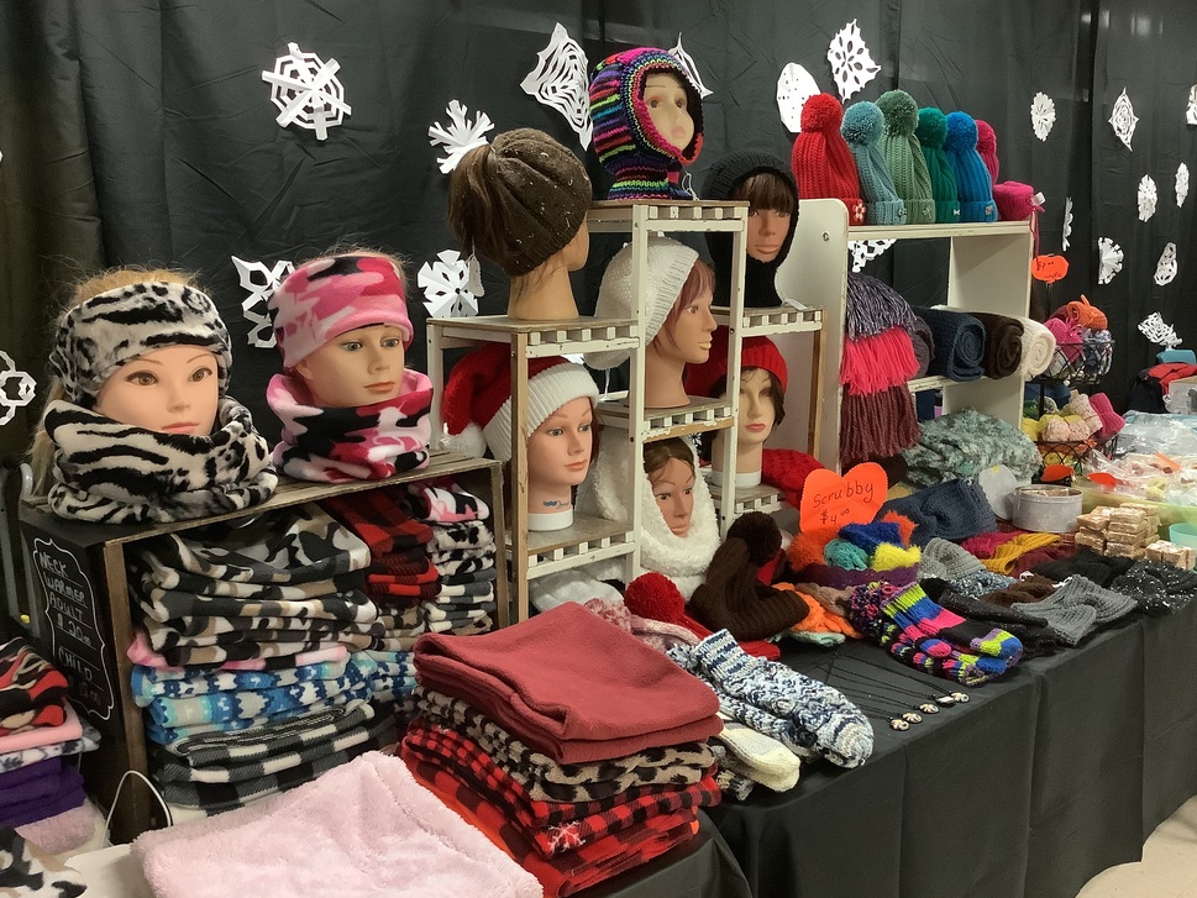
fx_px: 1107
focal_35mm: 32
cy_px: 447
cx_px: 615
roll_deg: +0.5
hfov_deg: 56.8
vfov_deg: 44.2
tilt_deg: -12.0
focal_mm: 3.3
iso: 400
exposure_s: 1/30
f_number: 2.4
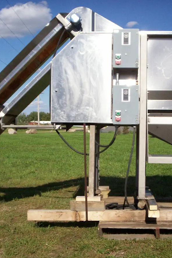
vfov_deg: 38.9
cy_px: 130
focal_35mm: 51
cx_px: 98
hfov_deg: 26.4
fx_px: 366
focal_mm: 5.9
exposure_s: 1/1212
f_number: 4.5
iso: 100
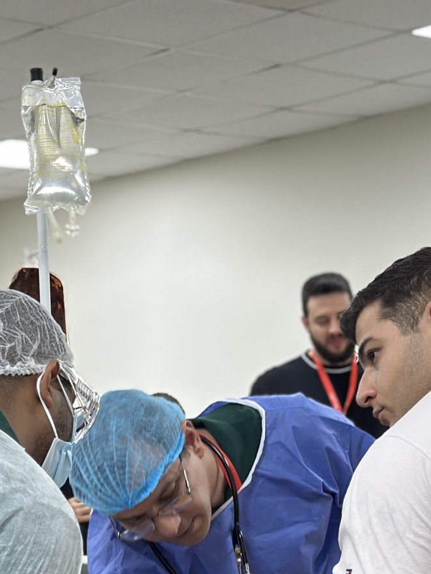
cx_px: 187
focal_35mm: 108
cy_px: 537
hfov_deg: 13.7
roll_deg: +2.6
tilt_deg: -2.5
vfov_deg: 17.9
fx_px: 1792
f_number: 1.78
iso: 100
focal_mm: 6.86
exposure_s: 1/60
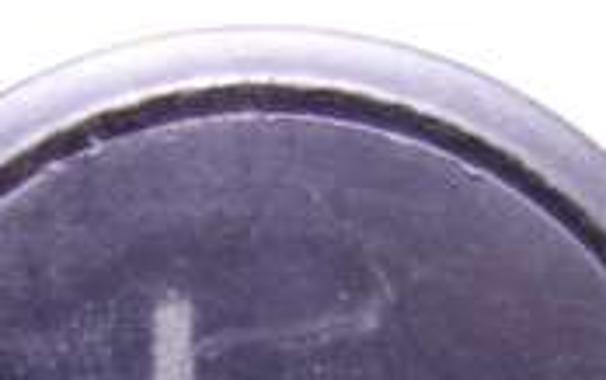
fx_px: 2082
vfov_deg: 9.9
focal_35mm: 126
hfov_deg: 16.5
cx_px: 251
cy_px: 690
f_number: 1.8
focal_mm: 10.4
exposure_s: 1/80
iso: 125
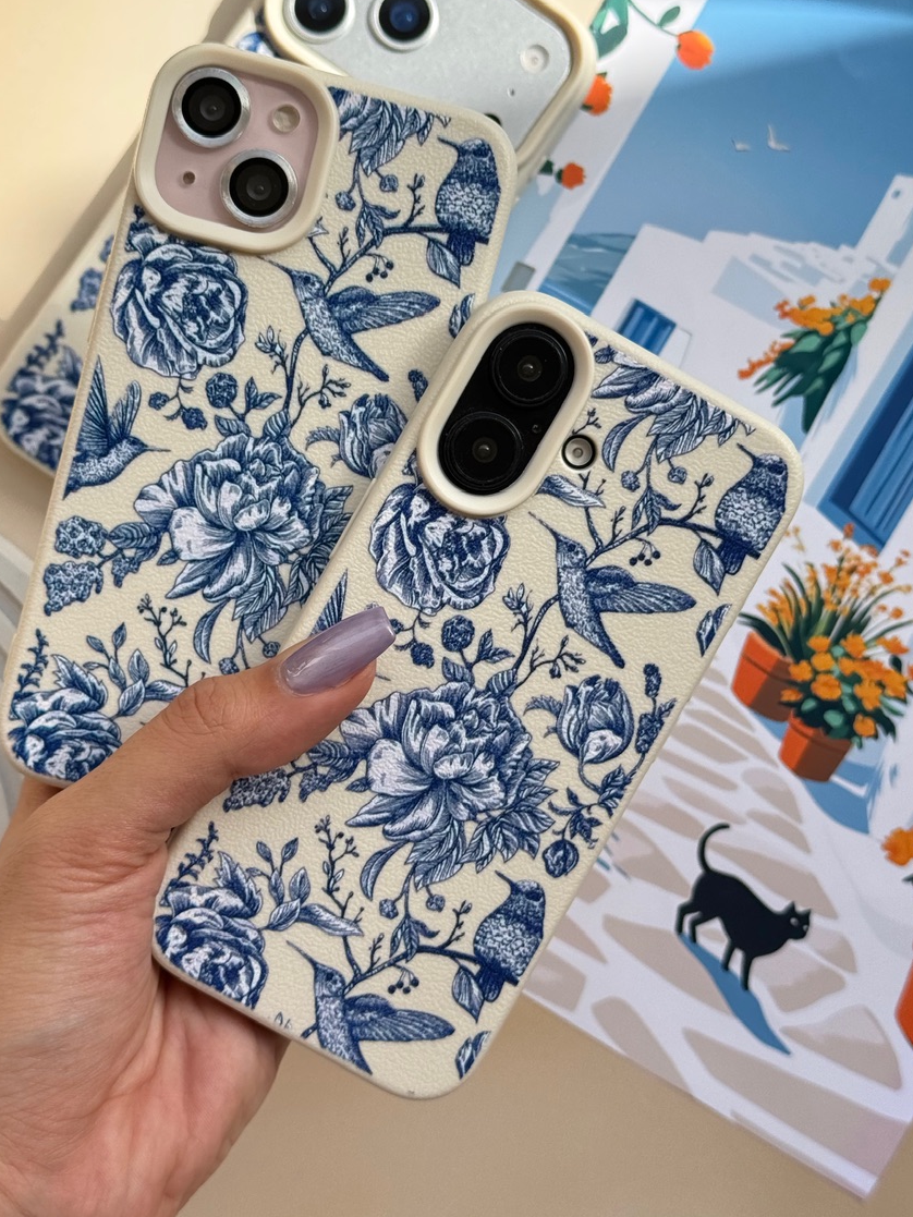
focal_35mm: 55
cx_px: 423
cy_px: 528
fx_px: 1934
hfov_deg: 26.6
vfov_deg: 34.9
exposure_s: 1/1715
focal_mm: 6.76
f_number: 1.78
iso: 100
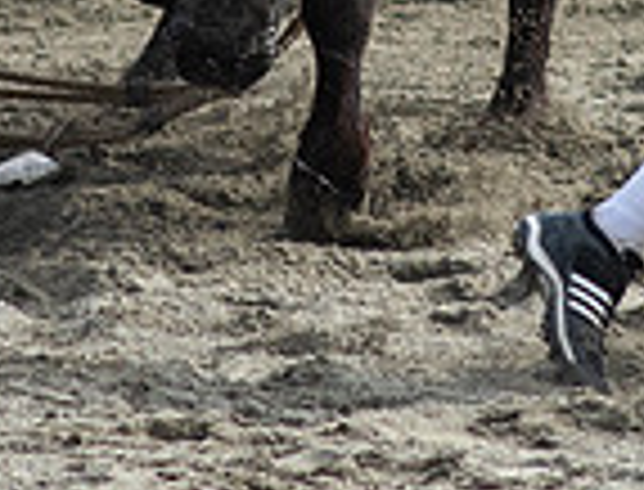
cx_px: 524
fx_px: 43229
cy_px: -106
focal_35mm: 2310
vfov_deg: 0.7
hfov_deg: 0.9
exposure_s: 1/6400
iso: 800
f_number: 4
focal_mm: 300
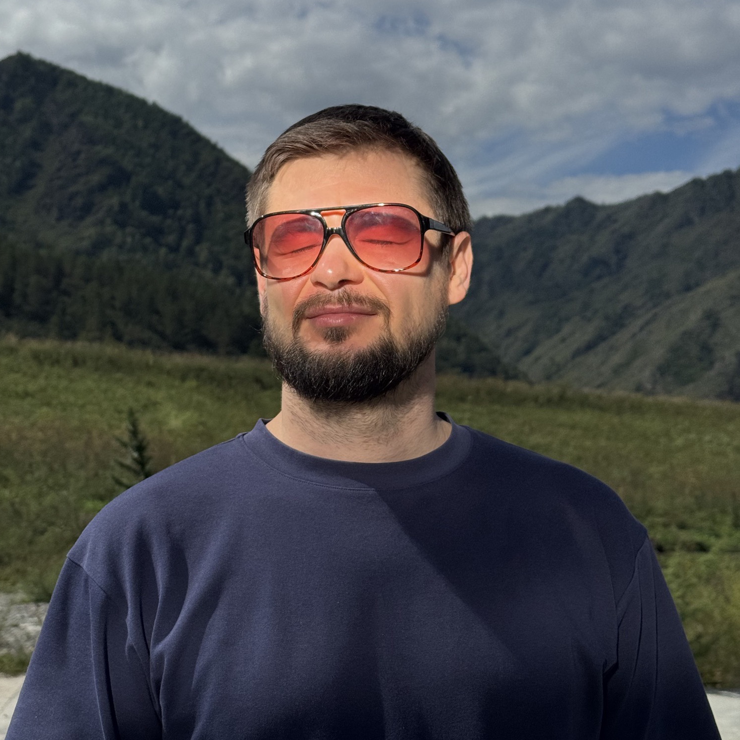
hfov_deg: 30.0
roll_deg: -0.8
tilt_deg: +4.7
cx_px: 368
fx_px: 1379
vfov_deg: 30.0
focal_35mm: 57
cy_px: 340
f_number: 1.78
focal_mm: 6.76
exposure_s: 1/20000
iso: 64
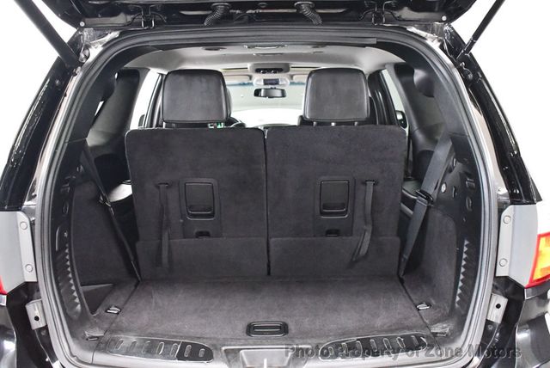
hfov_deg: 53.1
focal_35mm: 36
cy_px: 184
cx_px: 275
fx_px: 550
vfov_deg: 36.9
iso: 8000
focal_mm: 18
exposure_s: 1/60
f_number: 3.5
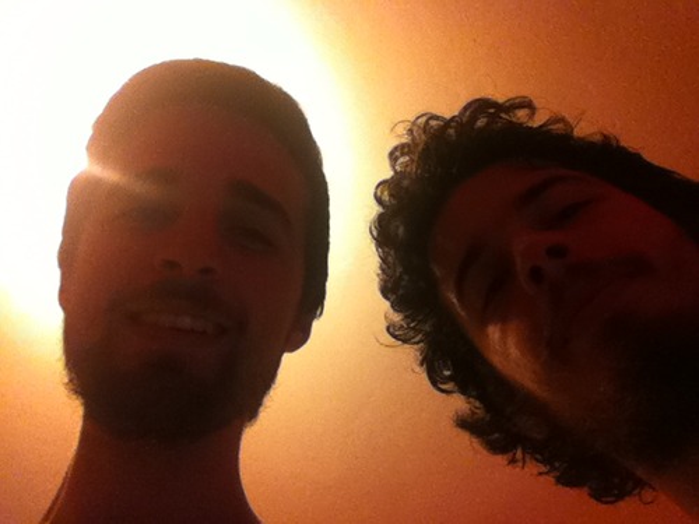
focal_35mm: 35
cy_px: 262
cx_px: 350
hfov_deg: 52.6
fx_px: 707
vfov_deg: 40.7
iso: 500
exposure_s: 1/30
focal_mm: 3.85
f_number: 2.4
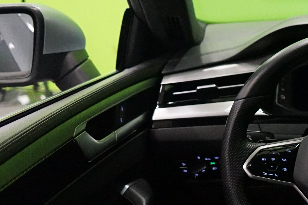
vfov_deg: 18.3
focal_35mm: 74
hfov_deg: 25.5
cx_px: 333
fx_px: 633
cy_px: 150
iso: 6400
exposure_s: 1/80
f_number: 3.5
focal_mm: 28
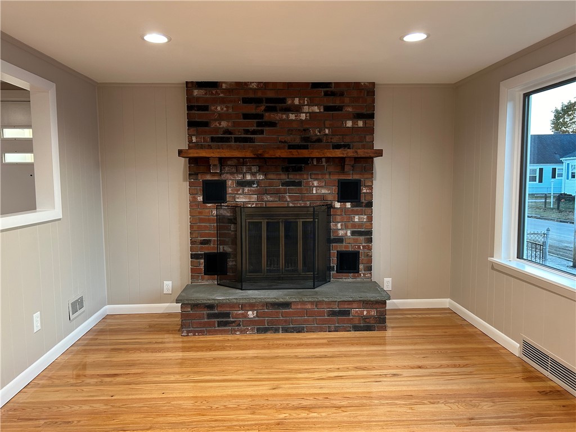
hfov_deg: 67.3
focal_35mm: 26
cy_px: 216
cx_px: 288
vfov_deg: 53.1
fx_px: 433
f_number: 1.5
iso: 160
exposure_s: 1/60
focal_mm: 5.7
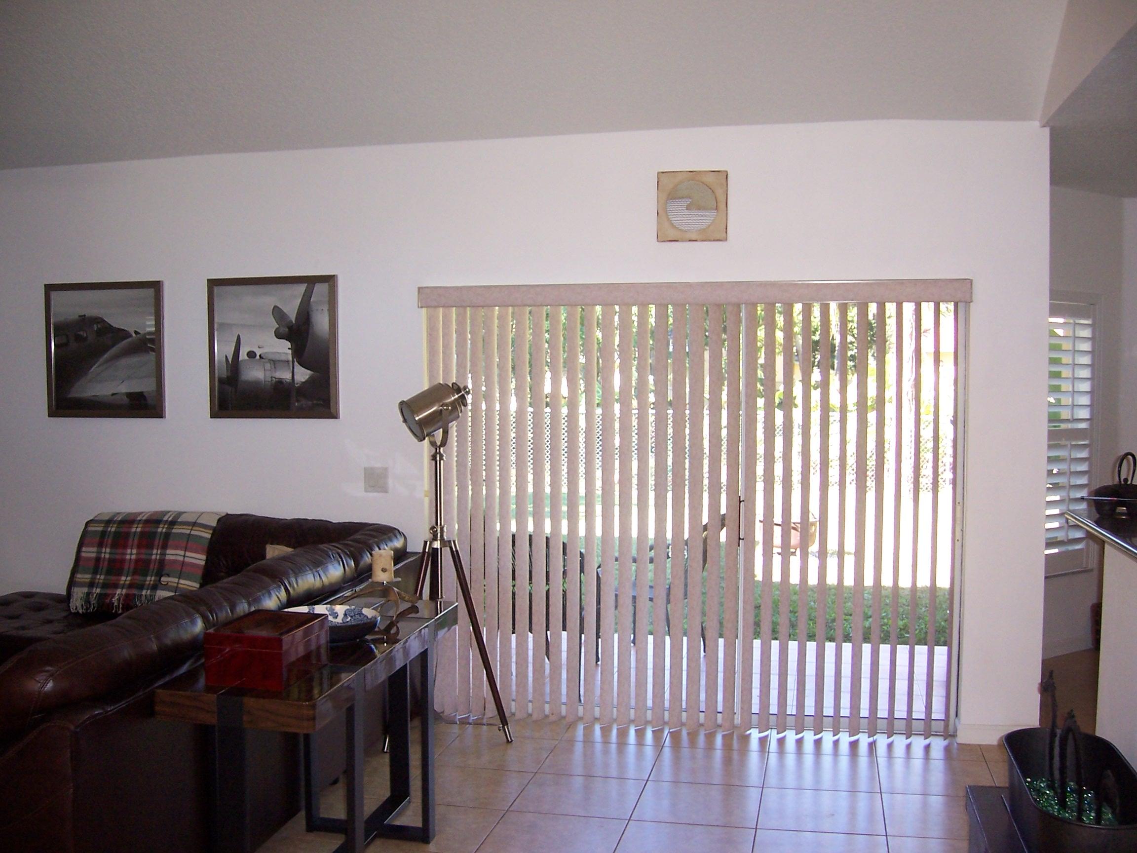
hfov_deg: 51.4
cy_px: 426
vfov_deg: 39.7
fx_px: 1182
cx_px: 568
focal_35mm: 36
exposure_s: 1/60
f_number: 3
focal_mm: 6
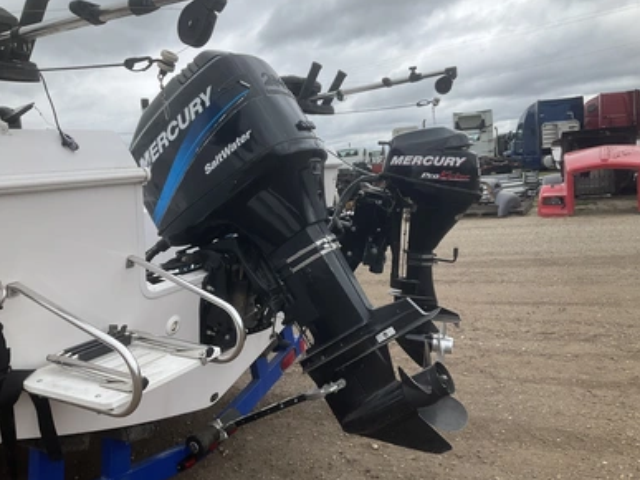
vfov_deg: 46.8
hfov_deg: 60.0
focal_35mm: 30
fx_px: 554
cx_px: 313
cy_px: 238
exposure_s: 1/978
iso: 25
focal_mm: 3
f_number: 1.8
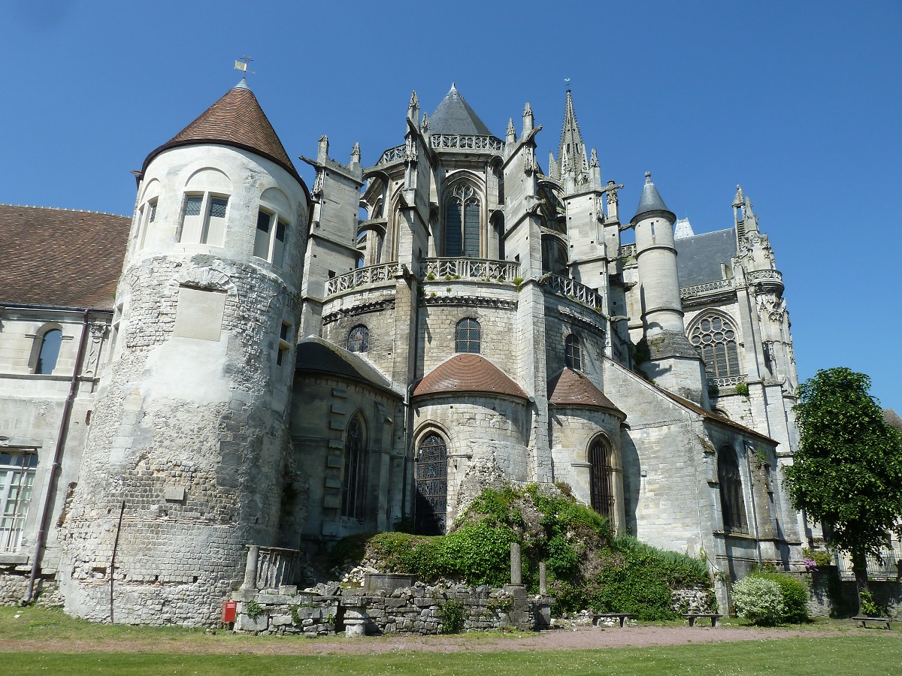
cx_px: 451
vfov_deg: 54.9
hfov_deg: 69.4
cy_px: 338
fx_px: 651
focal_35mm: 25
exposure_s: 1/400
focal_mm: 4.1
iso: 80
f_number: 4.5
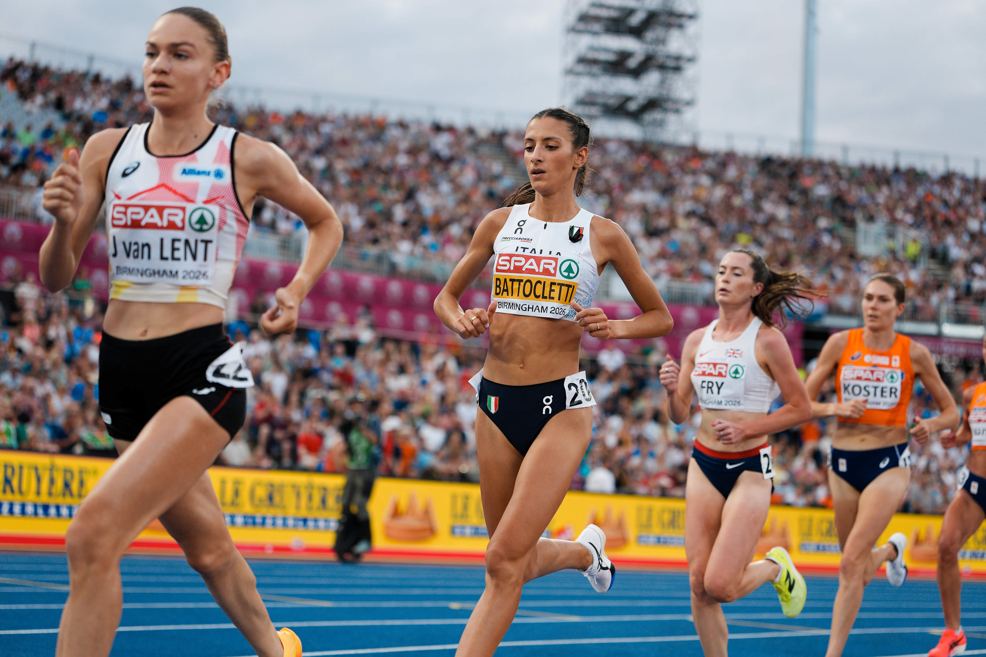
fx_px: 1725
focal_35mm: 63
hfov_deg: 31.9
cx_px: 493
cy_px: 328
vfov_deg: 21.6
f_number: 2
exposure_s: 1/2500
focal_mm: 63
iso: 800
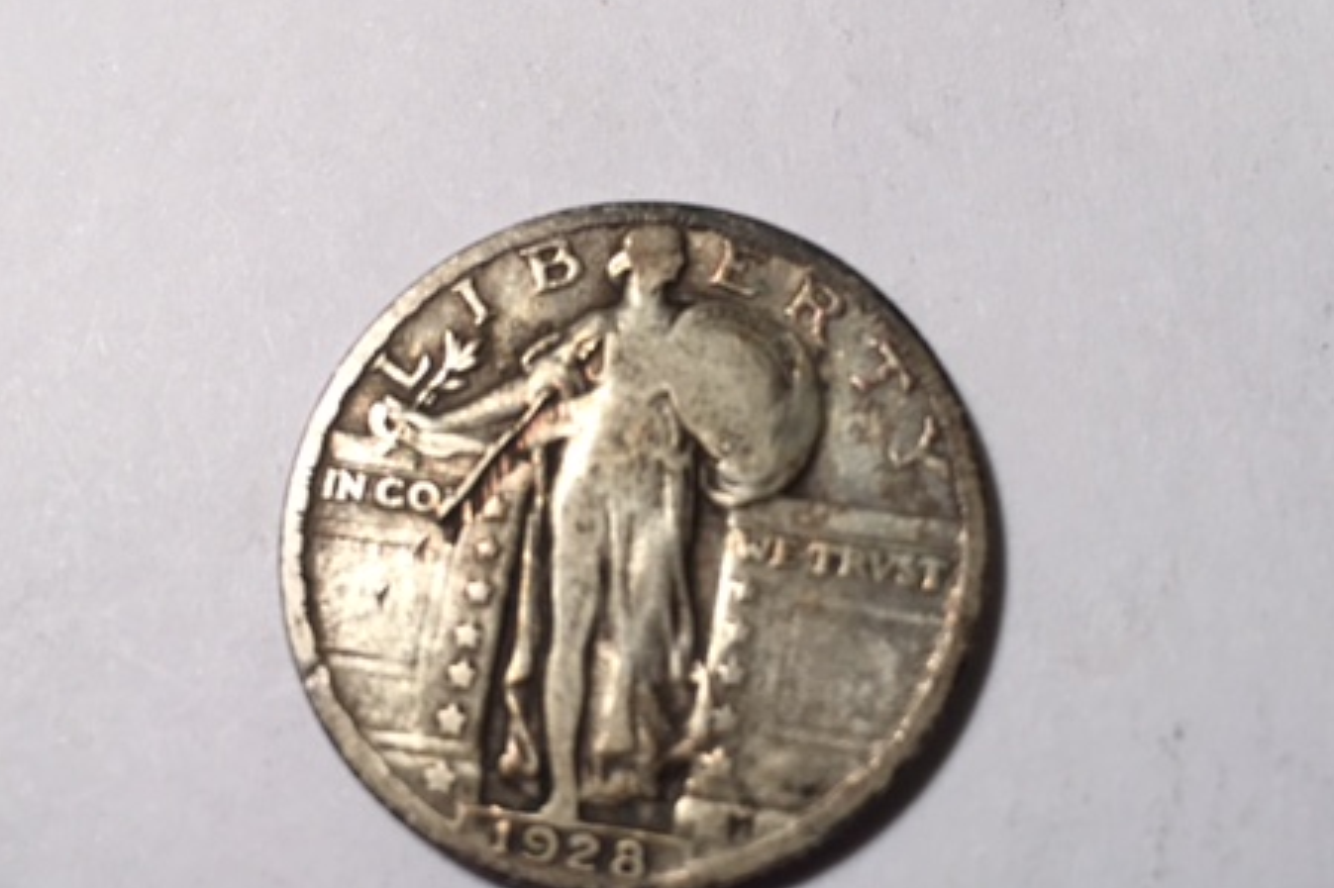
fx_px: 1593
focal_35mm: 43
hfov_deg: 45.4
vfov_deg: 31.1
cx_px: 689
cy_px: 389
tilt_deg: -70.8
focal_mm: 4.15
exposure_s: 1/30
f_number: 2.2
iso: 32
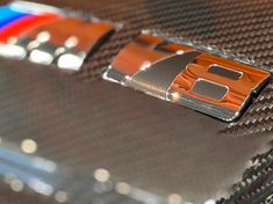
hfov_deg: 15.1
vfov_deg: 11.3
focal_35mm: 131
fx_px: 1033
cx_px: 130
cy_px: 54
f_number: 1.78
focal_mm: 6.76
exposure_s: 1/120
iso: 320
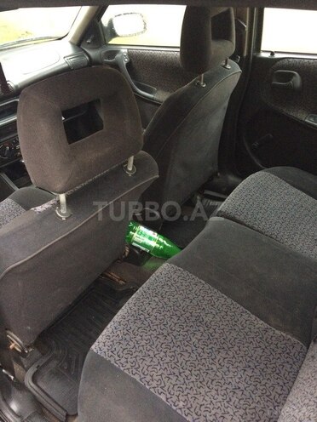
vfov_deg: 61.7
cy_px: 211
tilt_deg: -35.9
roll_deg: +1.9
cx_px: 158
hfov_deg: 48.2
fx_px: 354
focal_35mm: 29
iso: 320
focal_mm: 4.15
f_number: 2.2
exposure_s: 1/17
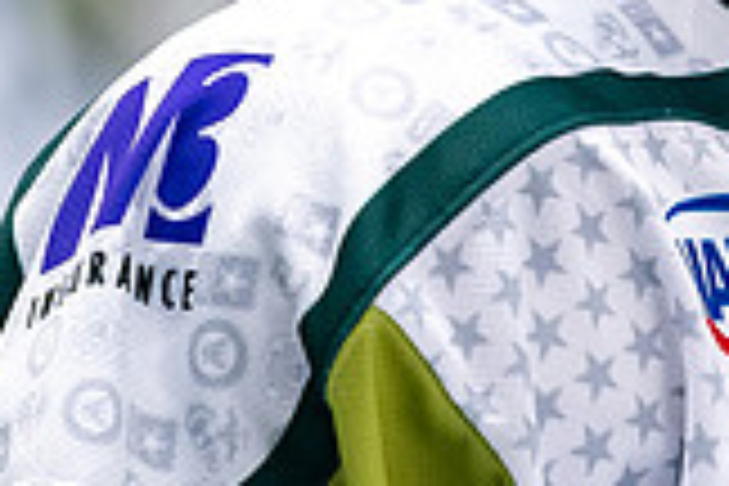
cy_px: -335
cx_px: 1166
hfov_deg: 1.9
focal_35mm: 1072
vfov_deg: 1.3
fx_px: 21706
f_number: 3.2
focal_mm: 200
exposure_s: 1/800
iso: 2000
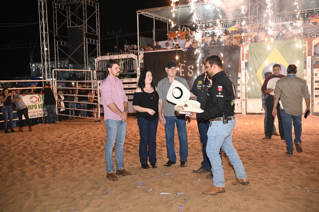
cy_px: 106
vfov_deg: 31.9
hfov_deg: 46.4
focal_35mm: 42
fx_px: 372
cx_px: 160
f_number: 4
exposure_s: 1/60
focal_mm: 42
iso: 3600
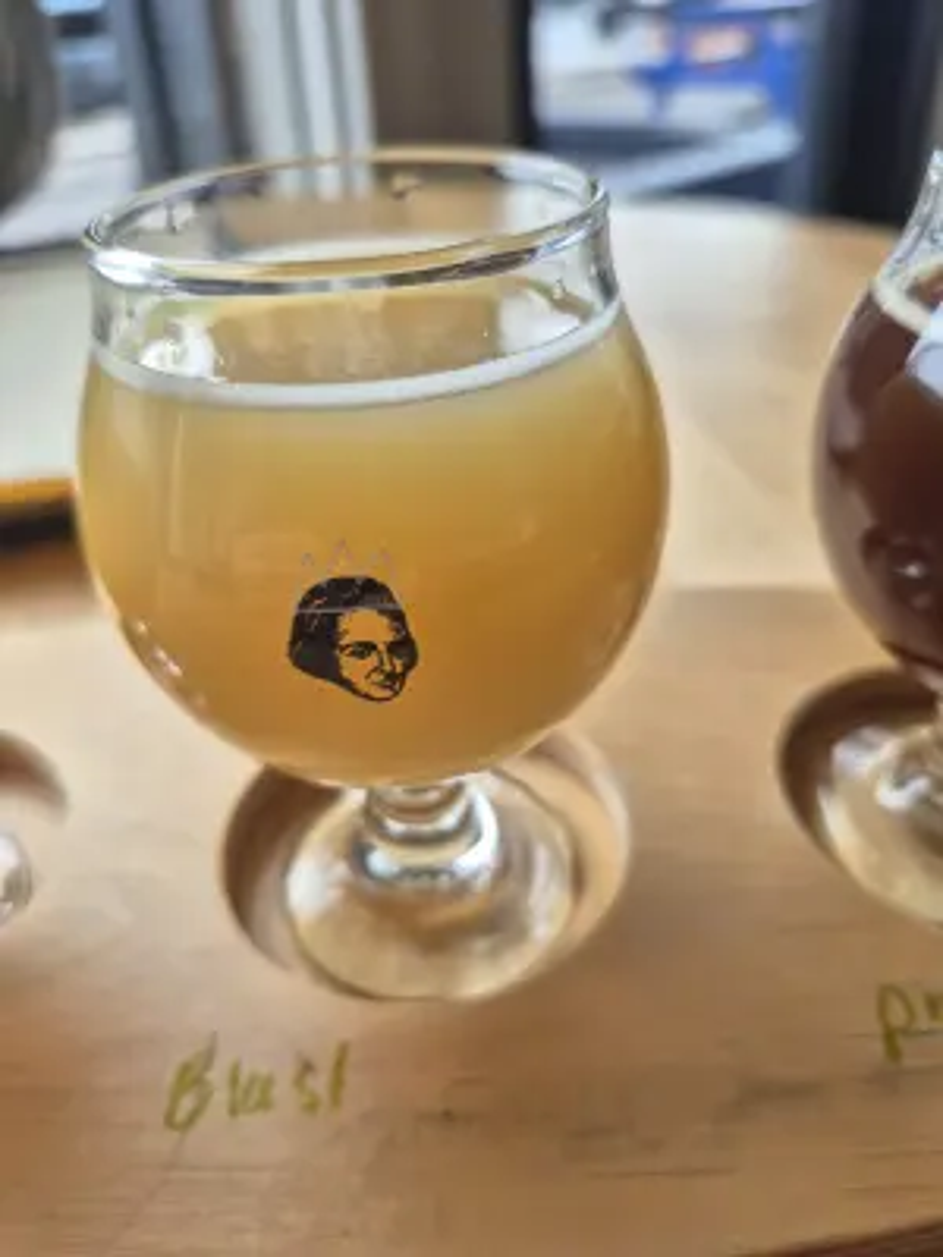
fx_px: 835
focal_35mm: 23
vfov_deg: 73.9
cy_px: 628
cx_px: 472
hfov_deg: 58.9
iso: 64
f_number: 1.8
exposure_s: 1/120
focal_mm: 5.4
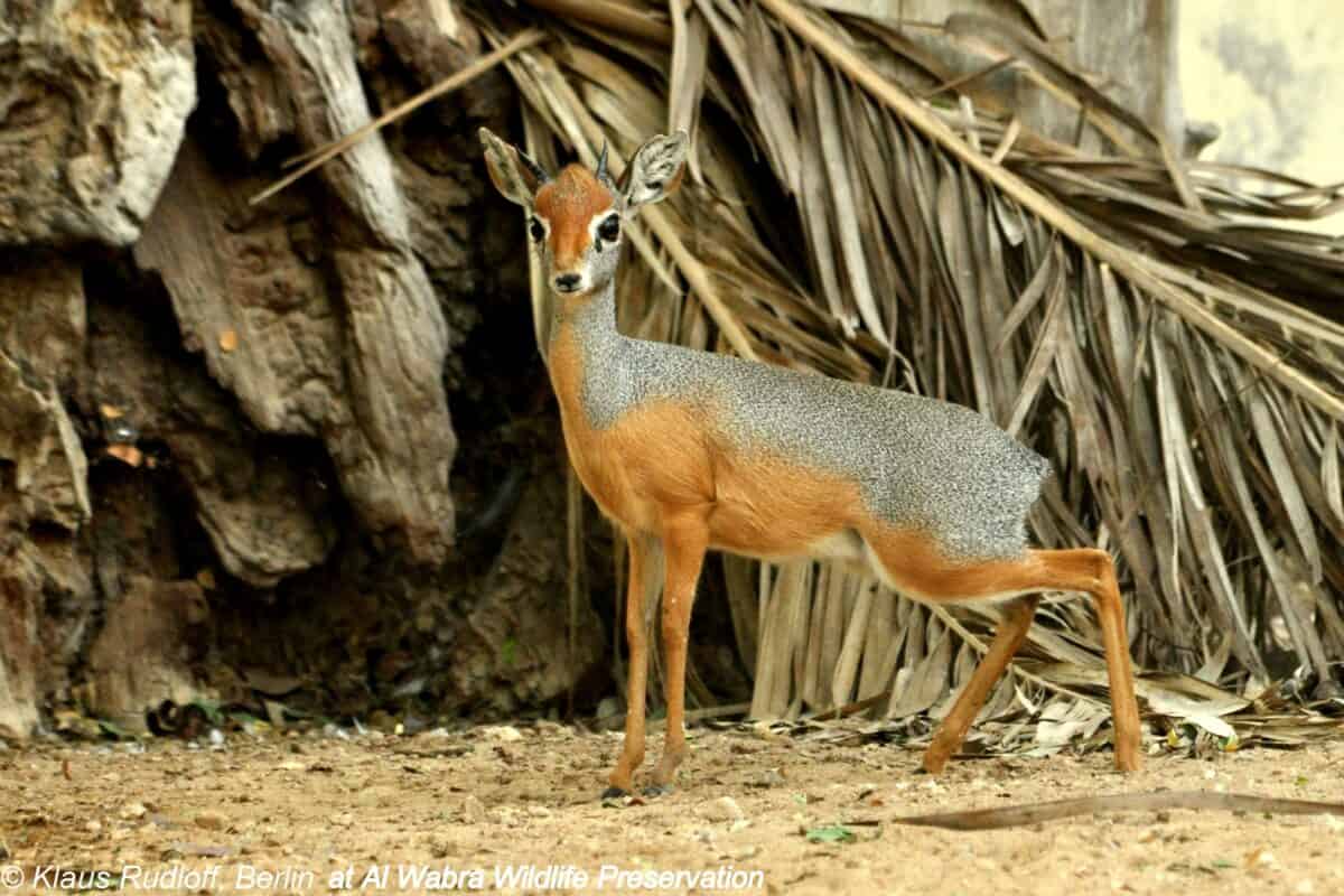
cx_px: 672
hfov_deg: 3.4
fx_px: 22398
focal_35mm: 600
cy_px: 448
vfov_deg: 2.3
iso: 800
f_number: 8
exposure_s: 1/250
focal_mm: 400
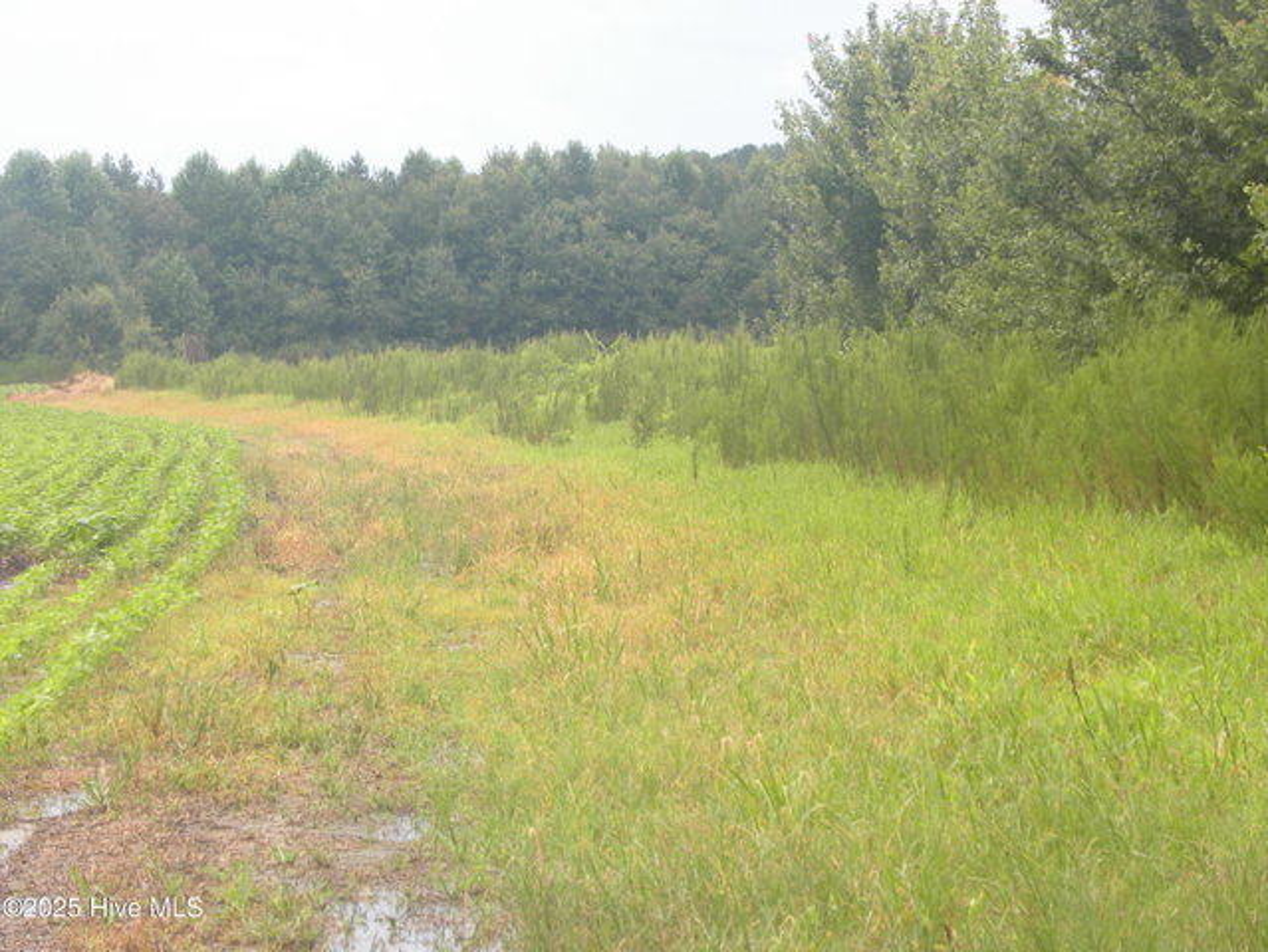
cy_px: 476
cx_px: 634
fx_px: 6744
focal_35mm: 184
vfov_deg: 8.1
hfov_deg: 10.7
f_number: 4.5
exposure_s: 1/60
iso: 64
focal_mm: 32.7
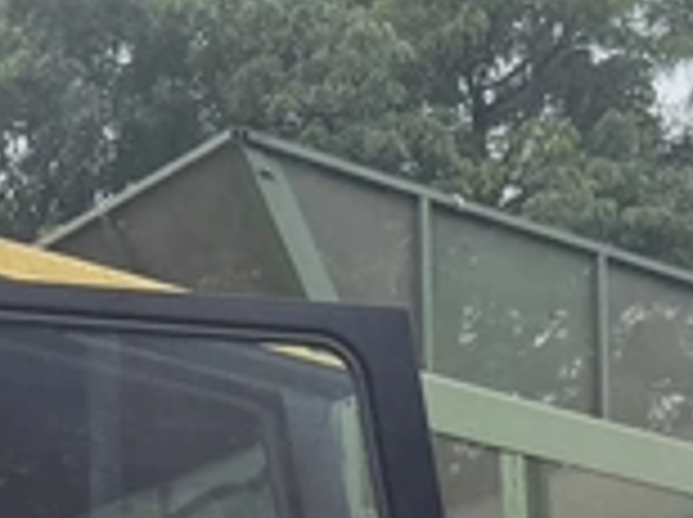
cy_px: 921
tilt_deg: +8.5
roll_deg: -0.6
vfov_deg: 11.7
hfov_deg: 16.8
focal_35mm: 117
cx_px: 436
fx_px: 2339
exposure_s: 1/2703
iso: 100
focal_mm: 6.76
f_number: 1.78
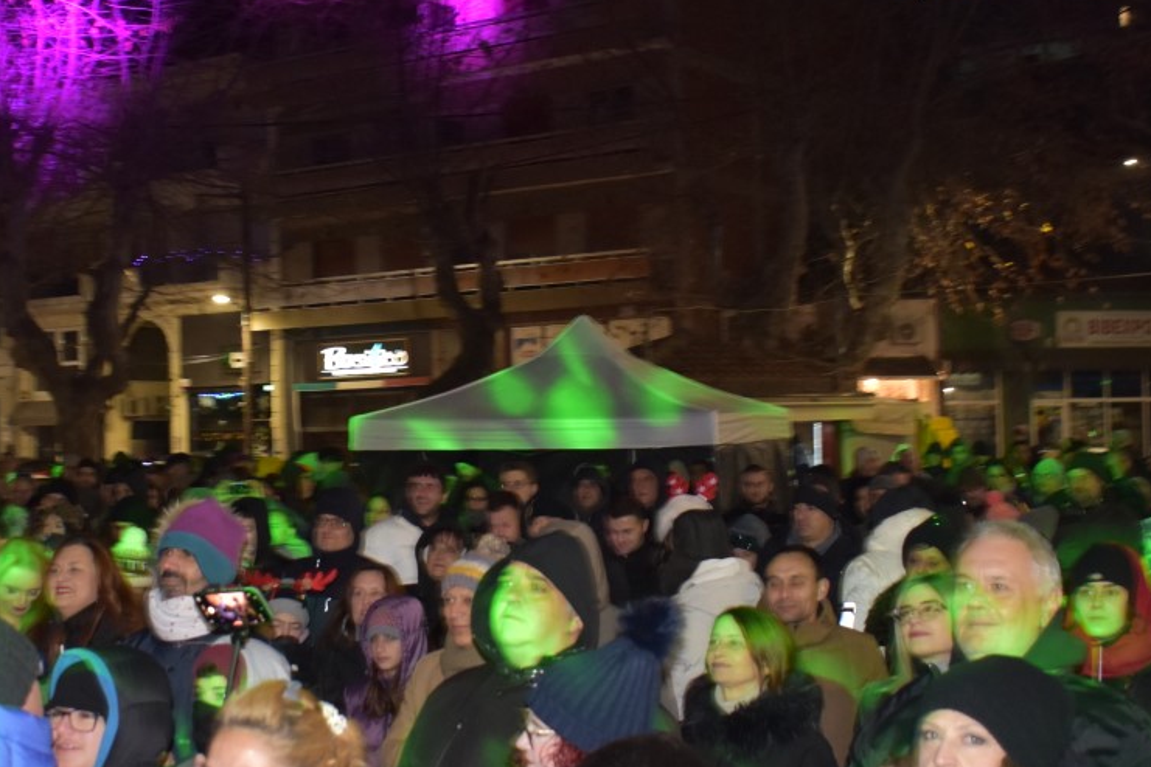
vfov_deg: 23.0
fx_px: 1886
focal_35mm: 59
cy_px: 421
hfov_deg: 33.8
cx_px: 457
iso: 900
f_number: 3.5
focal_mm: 18
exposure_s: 1/30
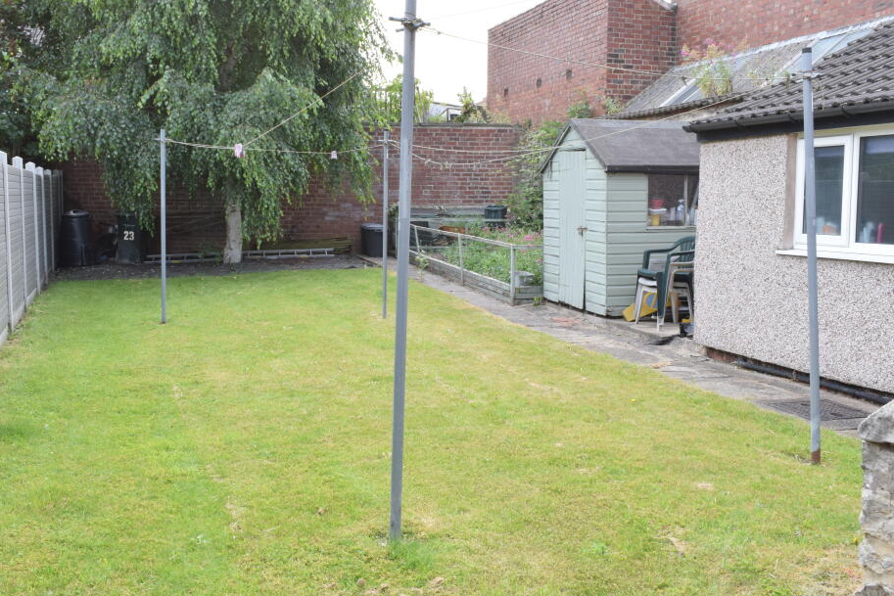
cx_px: 408
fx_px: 919
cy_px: 285
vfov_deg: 35.9
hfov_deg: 51.8
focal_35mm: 37
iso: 800
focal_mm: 22
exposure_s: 1/125
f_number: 16
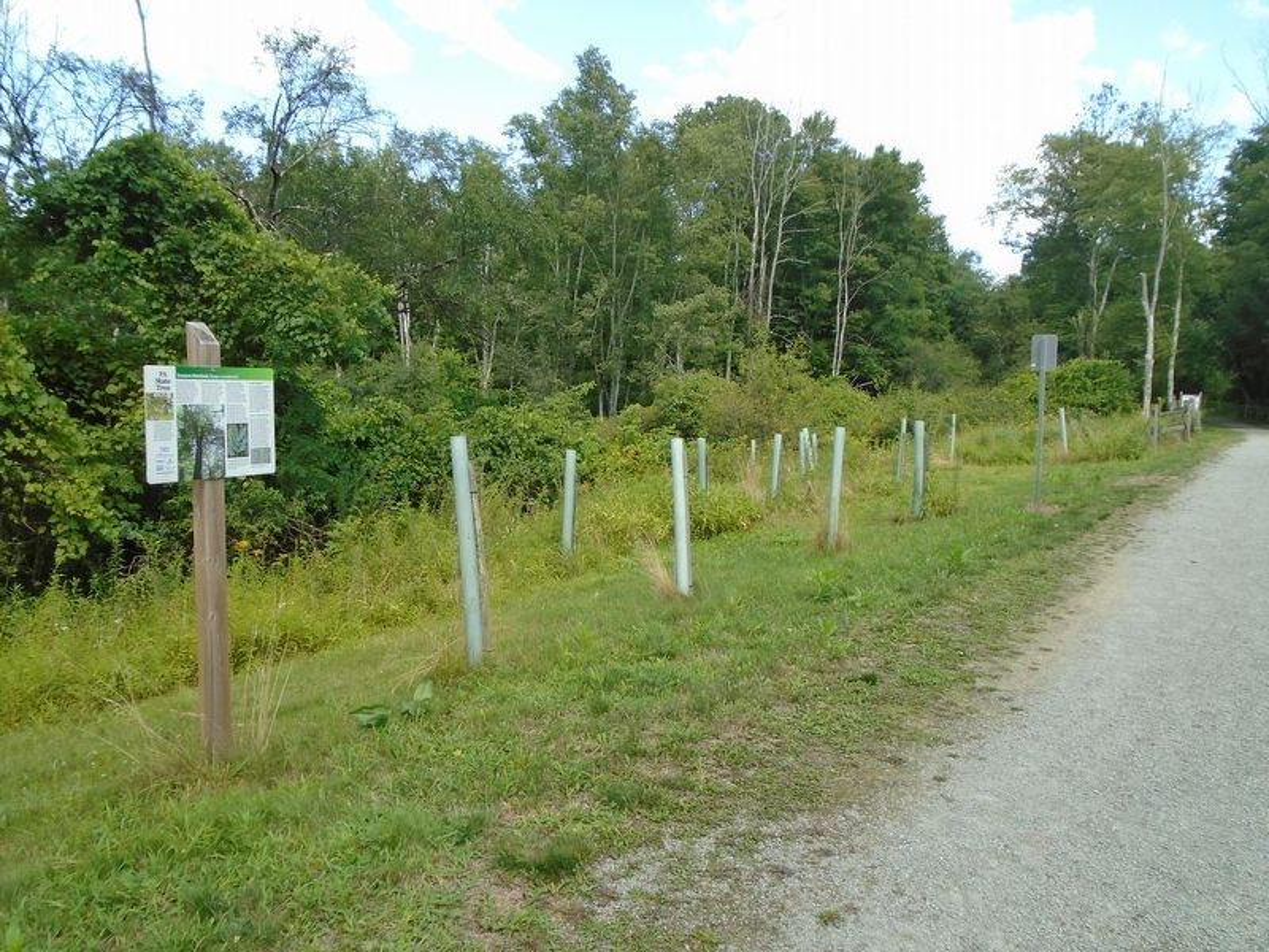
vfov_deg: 53.1
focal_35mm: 26
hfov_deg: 67.3
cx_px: 634
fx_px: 953
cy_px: 476
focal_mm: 4.6
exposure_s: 1/320
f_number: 3.2
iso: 100
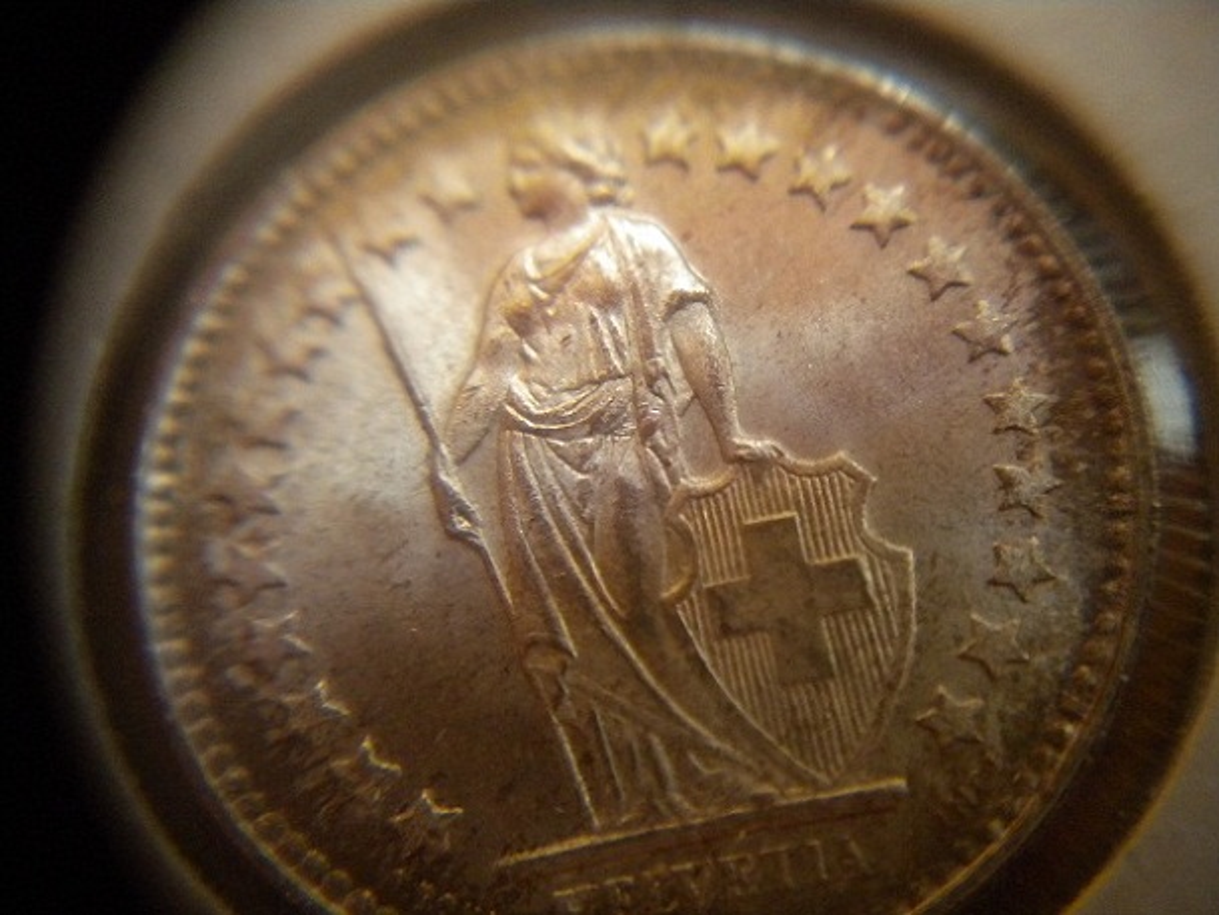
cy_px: 458
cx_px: 610
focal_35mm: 35
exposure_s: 1/16
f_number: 3.1
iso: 400
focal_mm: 6.3
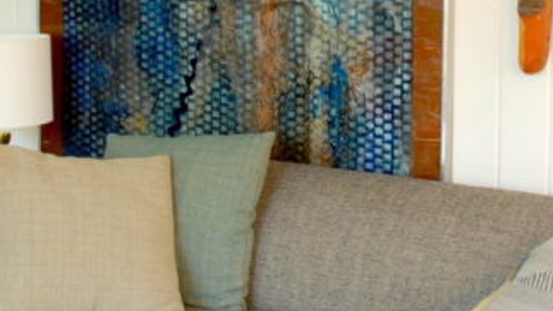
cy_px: 67
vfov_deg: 11.0
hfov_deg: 19.5
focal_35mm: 110
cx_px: 309
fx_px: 1613
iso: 125
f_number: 18
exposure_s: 1.3
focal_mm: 22
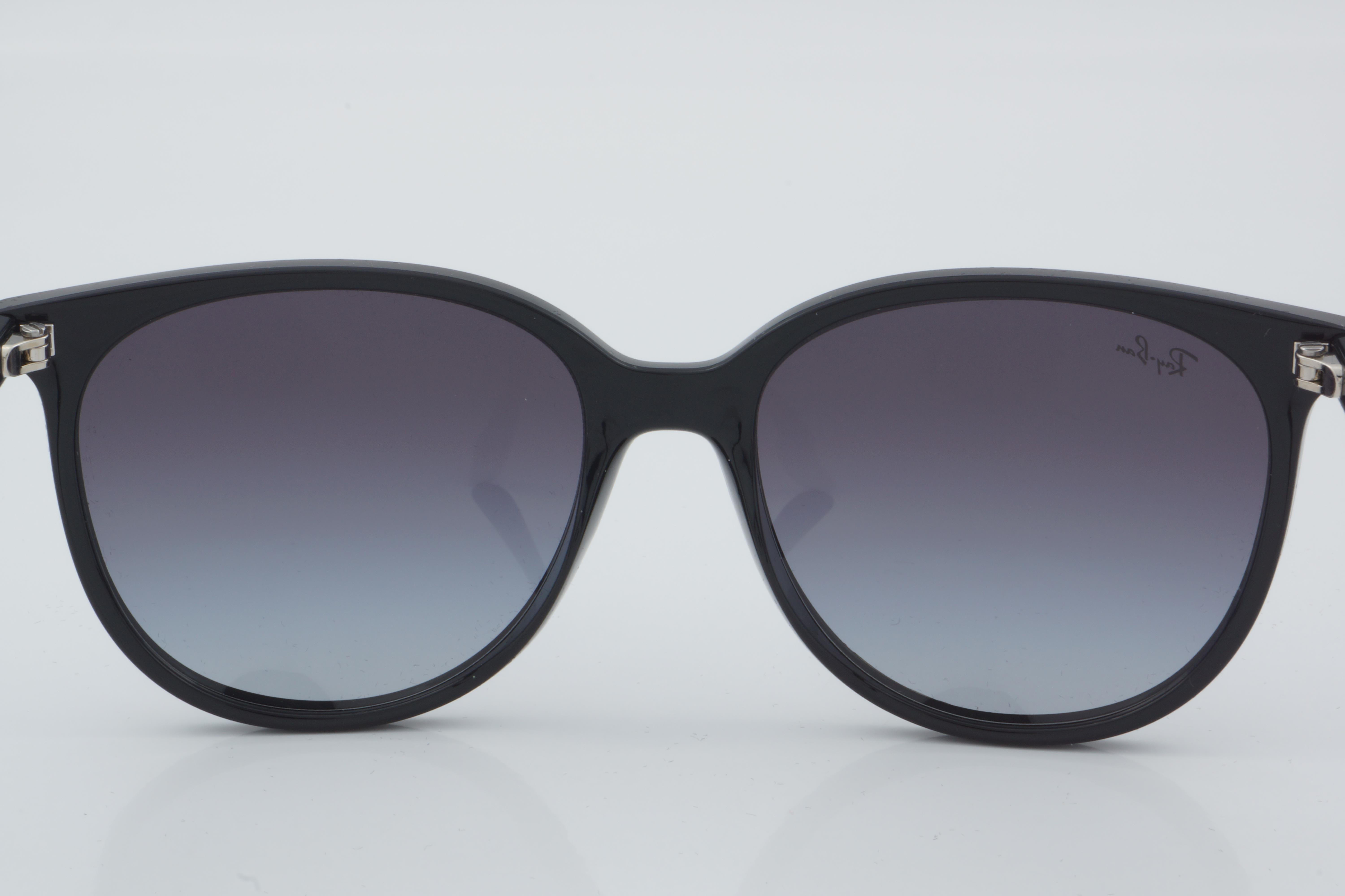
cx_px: 672
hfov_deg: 24.6
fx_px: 3082
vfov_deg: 16.6
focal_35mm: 82
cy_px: 448
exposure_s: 1/4
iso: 100
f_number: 32
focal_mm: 55
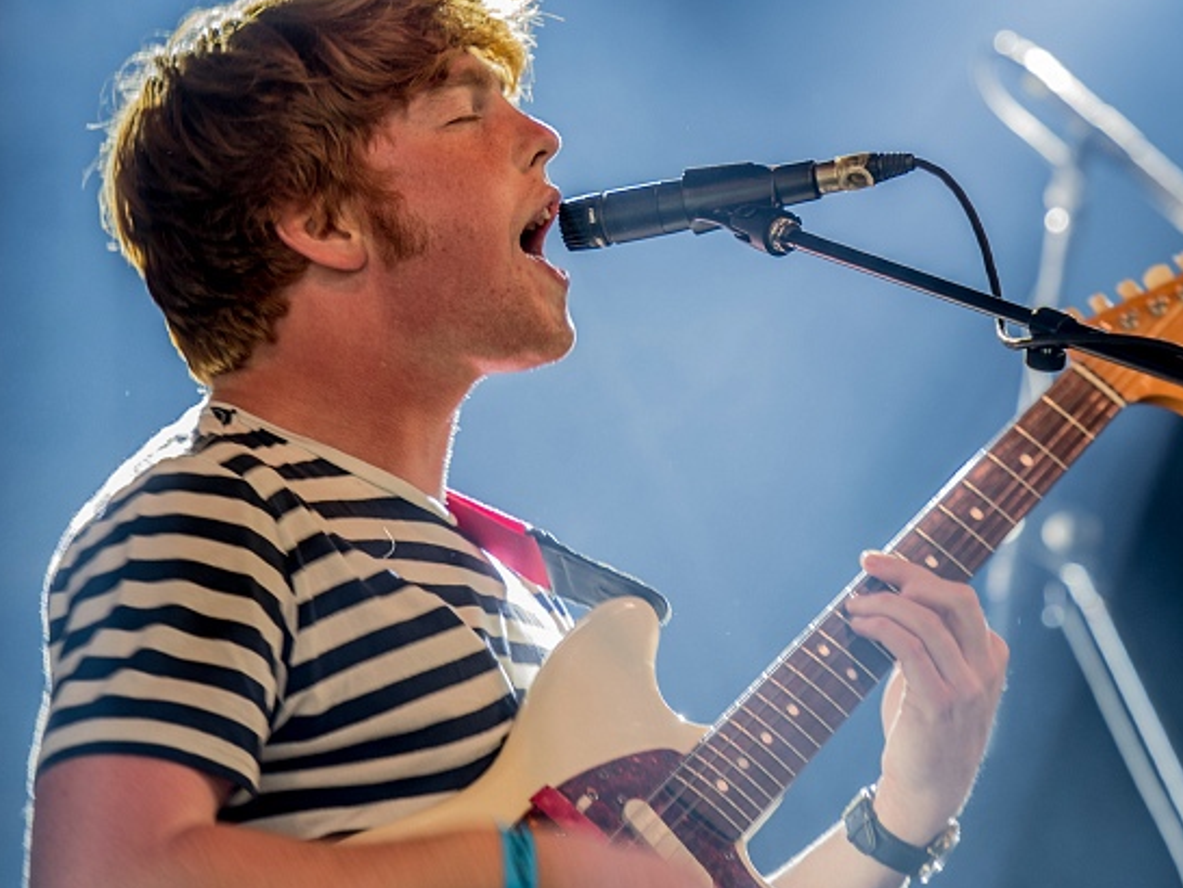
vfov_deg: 4.7
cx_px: 663
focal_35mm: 314
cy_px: 381
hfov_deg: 6.3
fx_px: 10723
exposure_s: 1/80
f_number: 2.8
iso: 200
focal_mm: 165
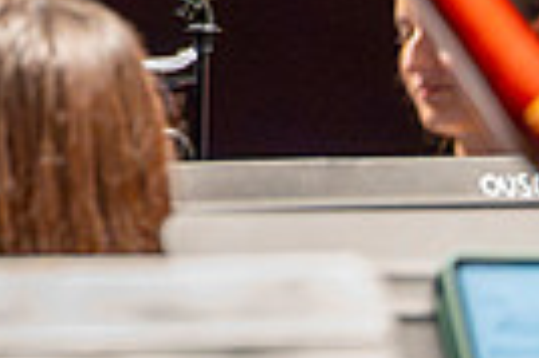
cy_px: -412
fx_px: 12621
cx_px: -338
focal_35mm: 844
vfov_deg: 1.6
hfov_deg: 2.4
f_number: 2.8
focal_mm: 195
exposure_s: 1/640
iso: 16000
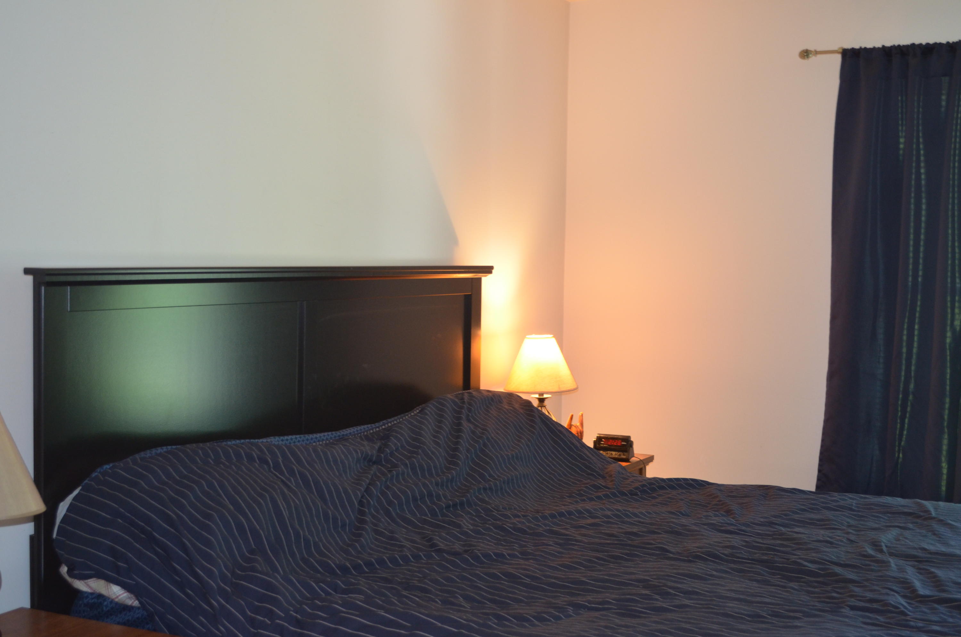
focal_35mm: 48
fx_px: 1279
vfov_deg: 28.0
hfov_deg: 41.2
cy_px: 318
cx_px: 480
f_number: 4.8
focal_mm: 32
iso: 800
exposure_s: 1/13
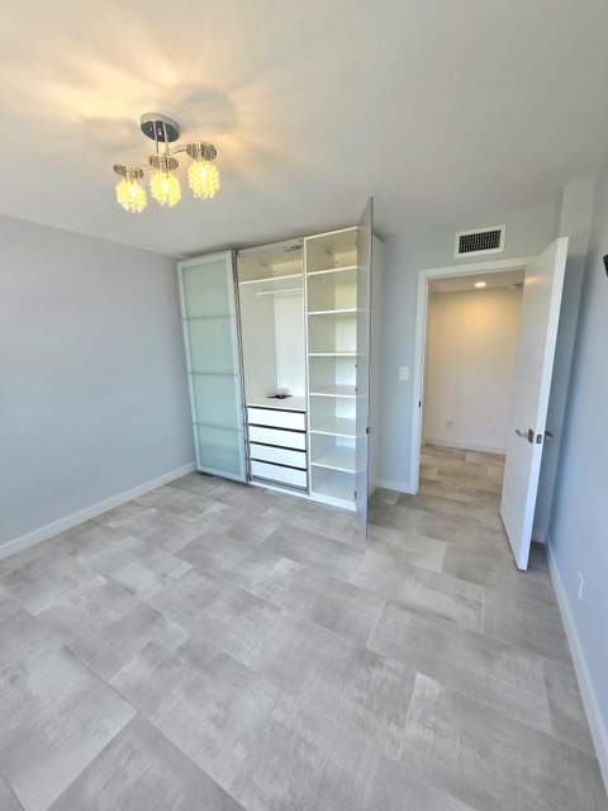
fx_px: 304
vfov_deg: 106.2
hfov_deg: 89.9
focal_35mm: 13
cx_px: 304
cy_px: 406
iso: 32
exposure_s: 1/60.2
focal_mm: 1.7
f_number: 2.2
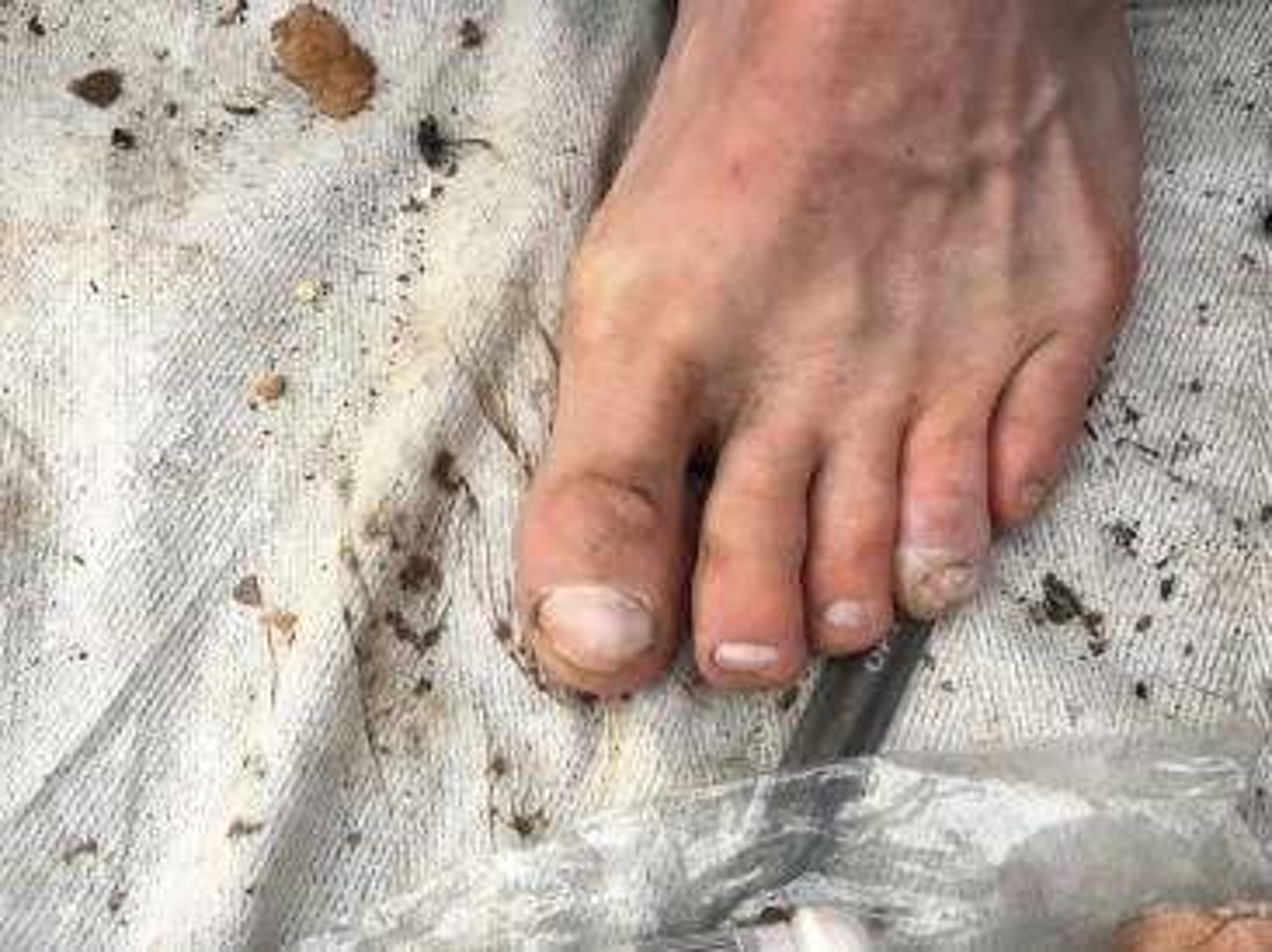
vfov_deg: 48.2
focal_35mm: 29
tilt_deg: -77.3
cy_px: 476
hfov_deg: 61.7
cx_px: 636
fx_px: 1065
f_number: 2.2
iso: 50
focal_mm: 4.15
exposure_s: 1/30
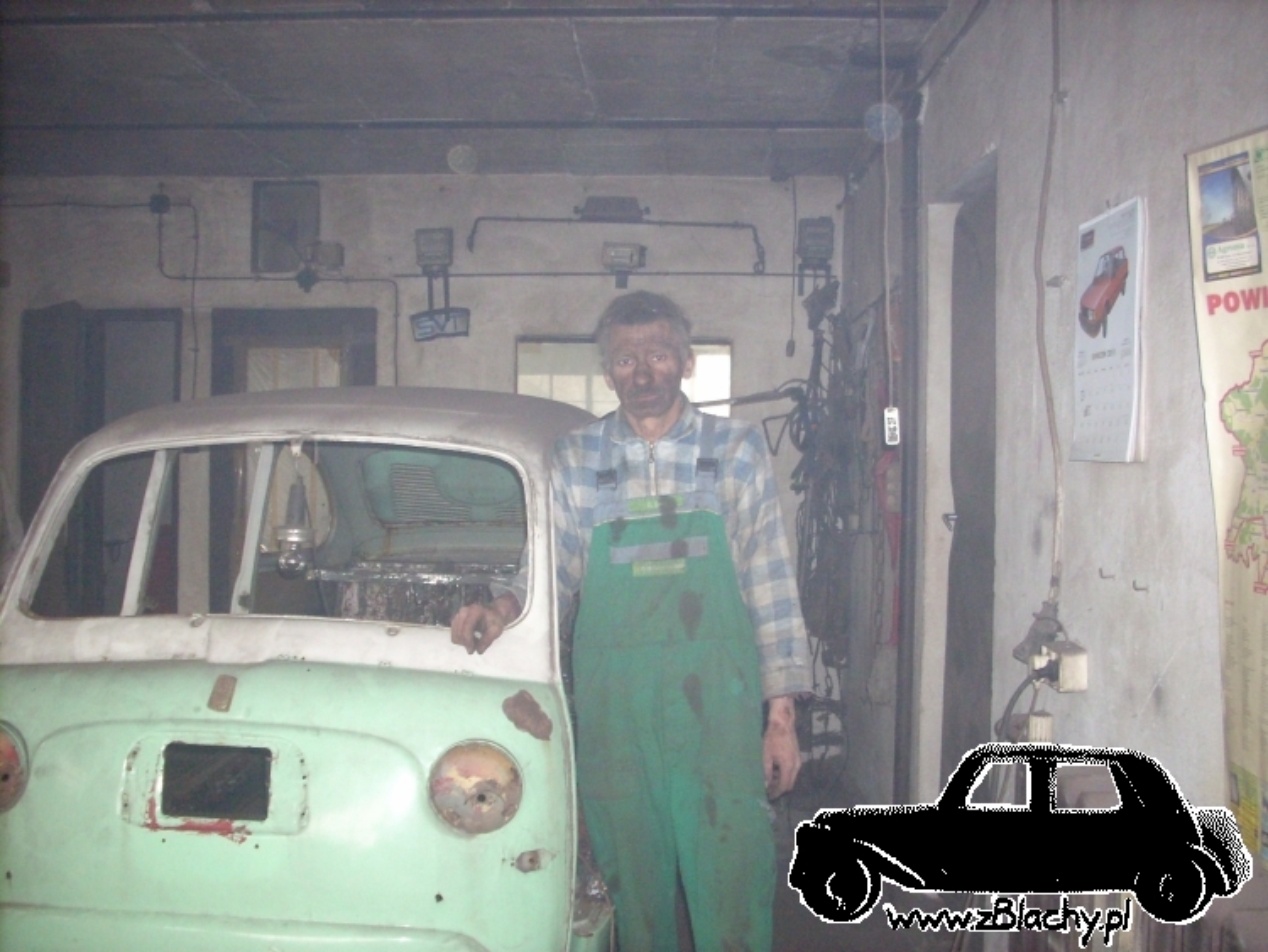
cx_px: 634
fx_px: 1356
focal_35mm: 37
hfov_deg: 50.1
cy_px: 476
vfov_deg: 38.7
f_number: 2.8
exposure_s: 1/60
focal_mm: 6.2
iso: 400
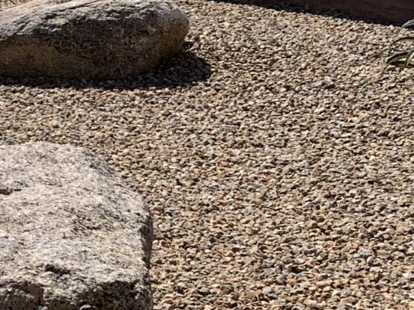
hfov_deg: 11.1
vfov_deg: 10.5
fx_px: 1687
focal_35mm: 141
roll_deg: -1.6
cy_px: 222
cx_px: -666
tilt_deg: -12.5
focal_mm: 4.25
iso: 25
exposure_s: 1/2208
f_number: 1.8
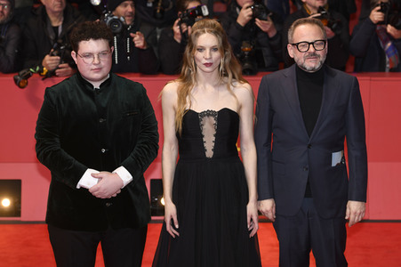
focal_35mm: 92
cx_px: 200
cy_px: 134
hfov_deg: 22.2
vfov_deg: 14.8
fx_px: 1024
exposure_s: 1/400
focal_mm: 92
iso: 800
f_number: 4.5
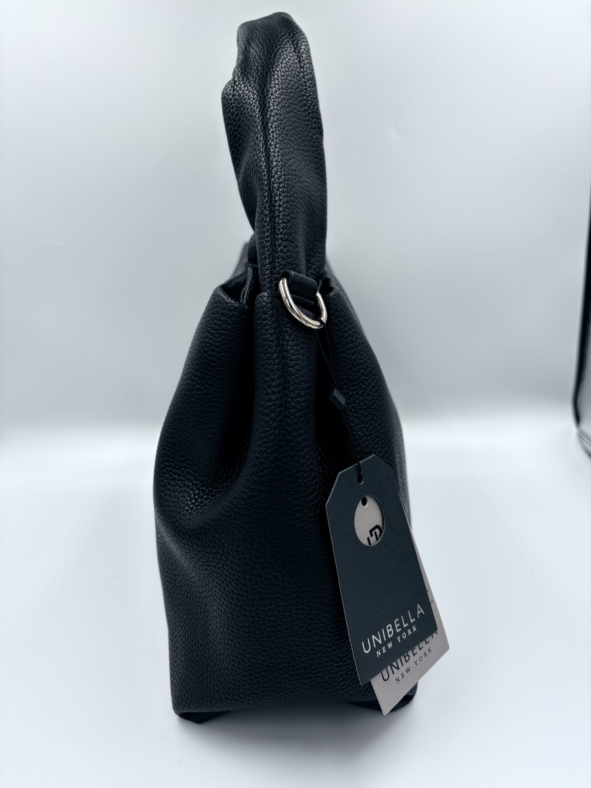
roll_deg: +1.7
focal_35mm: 26
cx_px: 296
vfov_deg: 67.3
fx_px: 592
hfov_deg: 53.1
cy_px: 394
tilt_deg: -16.2
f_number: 1.6
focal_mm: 5.96
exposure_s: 1/256
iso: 40
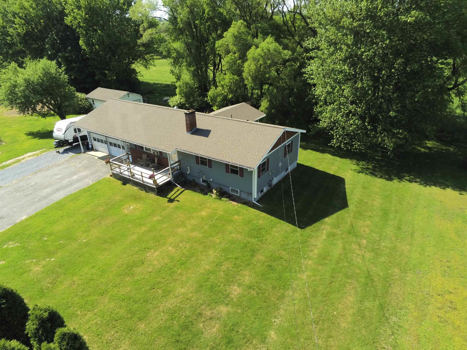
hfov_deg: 73.9
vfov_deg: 58.9
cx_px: 234
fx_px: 310
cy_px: 175
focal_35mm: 23
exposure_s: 1/961
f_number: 2.4
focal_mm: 4
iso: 142
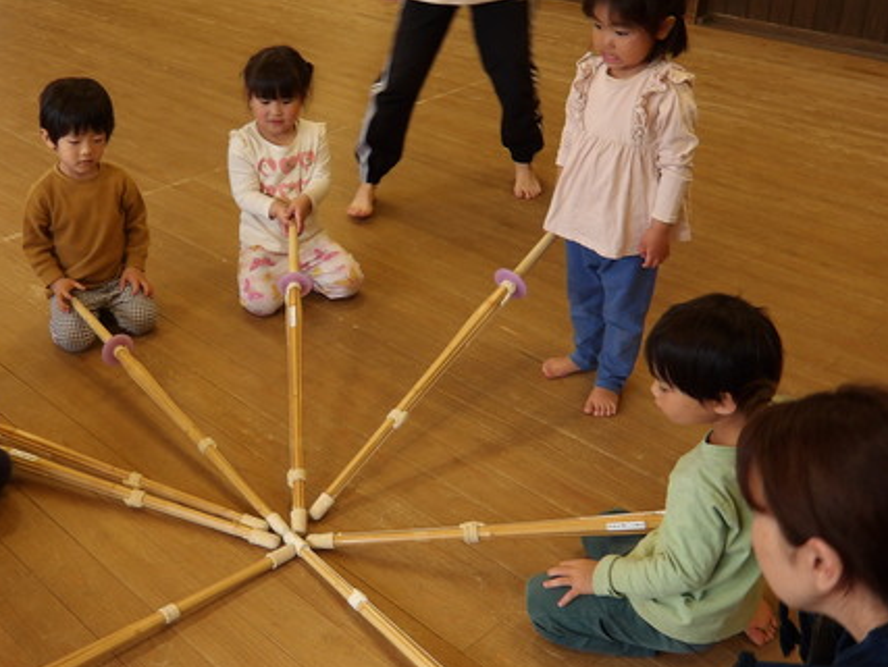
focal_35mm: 41
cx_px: 290
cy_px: 302
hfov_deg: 45.0
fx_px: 1053
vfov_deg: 35.2
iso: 100
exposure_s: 1/38
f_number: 3
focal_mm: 4.9
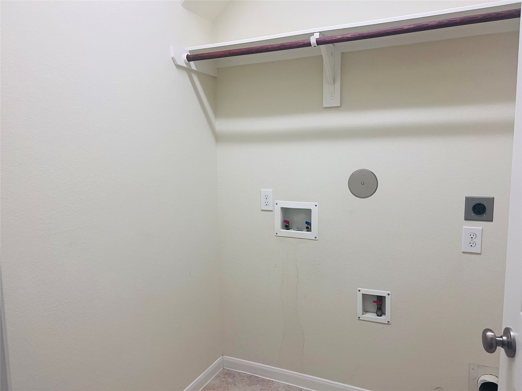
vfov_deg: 53.1
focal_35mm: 26
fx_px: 392
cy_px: 196
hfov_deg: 67.3
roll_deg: +1.1
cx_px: 261
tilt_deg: -6.0
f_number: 1.5
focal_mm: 5.7
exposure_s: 1/60
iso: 100
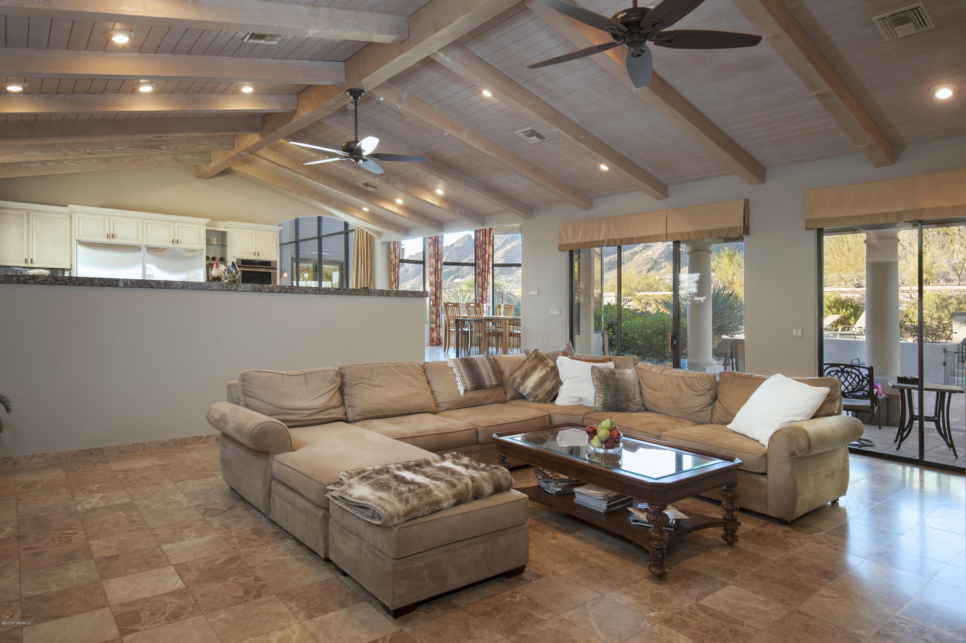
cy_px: 322
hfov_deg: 78.6
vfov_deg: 57.2
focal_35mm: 22
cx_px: 483
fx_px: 590
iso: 400
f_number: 9
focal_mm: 22
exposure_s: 1/3
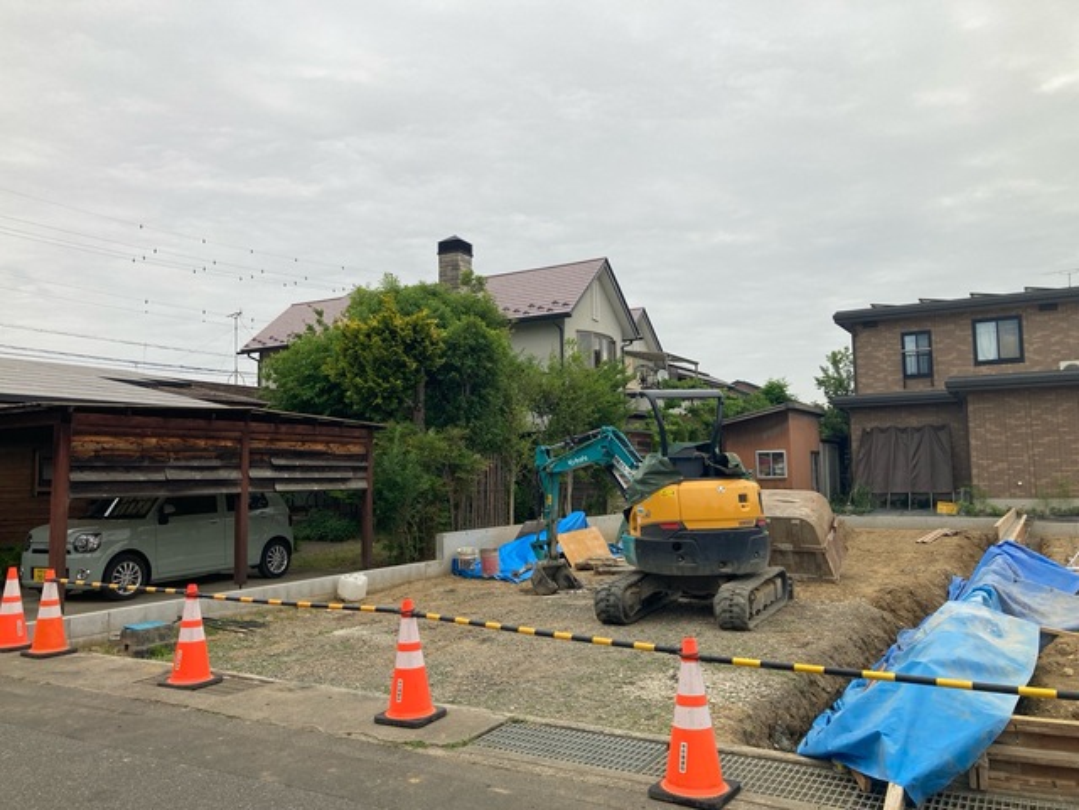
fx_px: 873
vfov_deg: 49.7
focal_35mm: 28
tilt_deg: +6.8
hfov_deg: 63.4
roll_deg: -0.5
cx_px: 540
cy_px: 405
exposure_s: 1/121
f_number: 1.8
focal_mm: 3.99
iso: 32
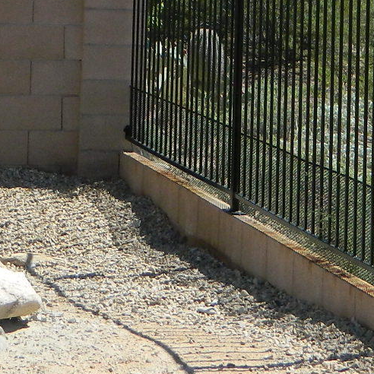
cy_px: -182
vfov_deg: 9.8
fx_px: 2115
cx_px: 59
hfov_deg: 10.1
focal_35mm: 173
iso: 110
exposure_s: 1/1000
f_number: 3.6
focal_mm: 8.4
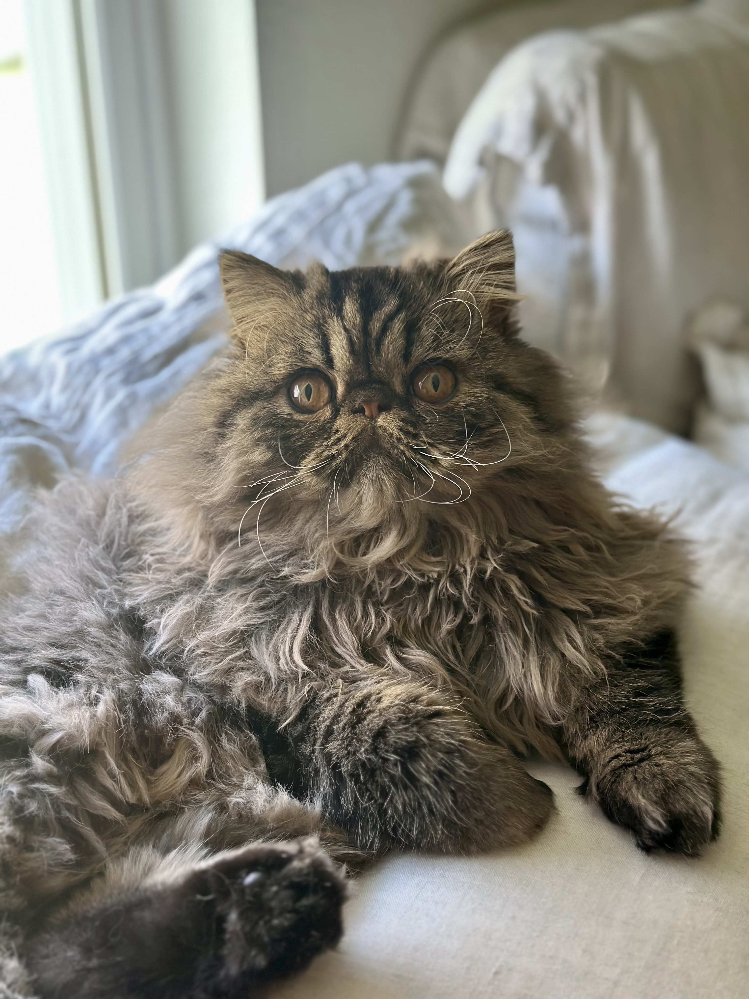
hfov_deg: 30.3
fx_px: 1385
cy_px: 500
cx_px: 374
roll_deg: +0.0
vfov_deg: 39.7
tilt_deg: -27.7
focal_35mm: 48
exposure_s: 1/60
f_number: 1.78
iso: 160
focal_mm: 6.86
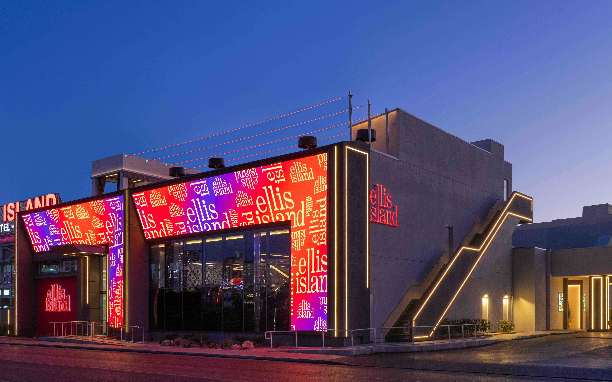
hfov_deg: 53.8
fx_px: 600
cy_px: 225
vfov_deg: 35.2
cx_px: 261
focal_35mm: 36
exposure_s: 1/10
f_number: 10
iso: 640
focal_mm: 29
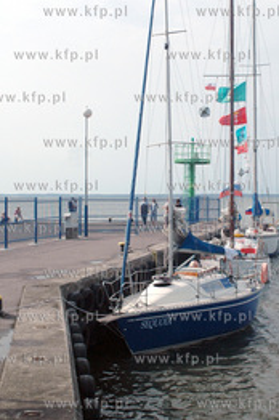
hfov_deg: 21.8
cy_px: 139
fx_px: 720
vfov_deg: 32.3
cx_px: 188
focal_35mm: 62
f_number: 8
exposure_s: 1/1600
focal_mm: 27
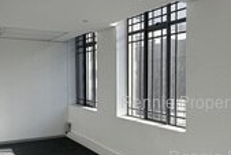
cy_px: 88
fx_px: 276
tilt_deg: -2.4
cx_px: 120
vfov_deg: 31.2
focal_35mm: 43
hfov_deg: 45.4
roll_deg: +0.4
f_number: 2.2
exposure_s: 1/296
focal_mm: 2.22
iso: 40
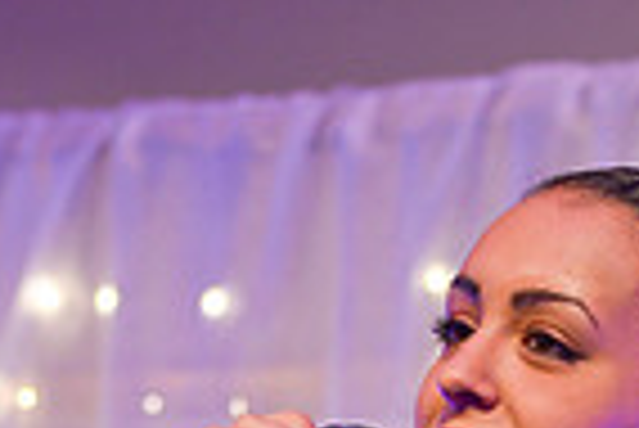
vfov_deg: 3.5
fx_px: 6912
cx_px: 479
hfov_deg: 5.3
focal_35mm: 389
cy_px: 996
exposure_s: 1/60
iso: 400
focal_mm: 82
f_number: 3.2
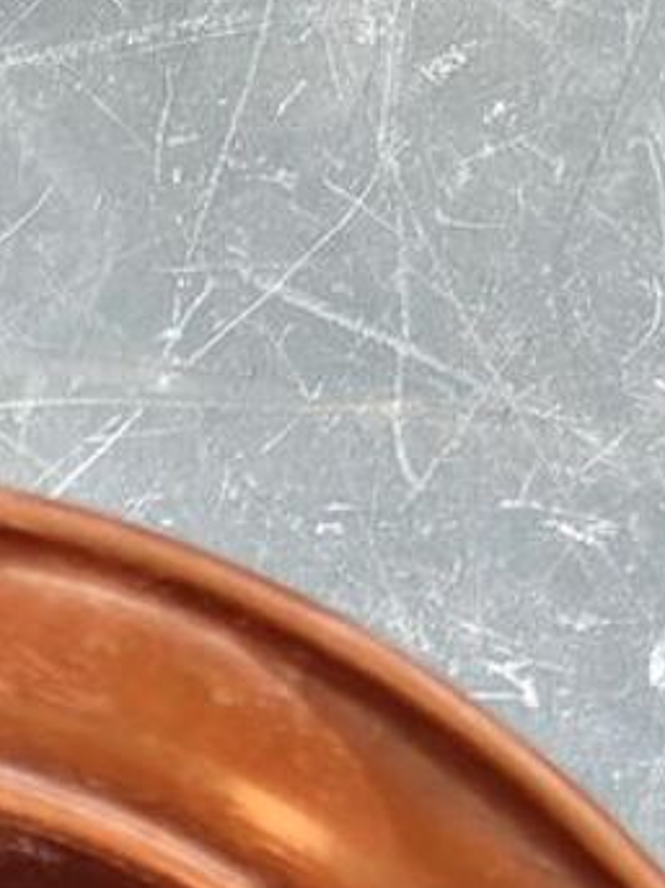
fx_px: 2589
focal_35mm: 101
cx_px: -323
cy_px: 1438
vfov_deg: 17.0
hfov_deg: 13.8
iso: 40
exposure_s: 1/607
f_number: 1.8
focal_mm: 5.4
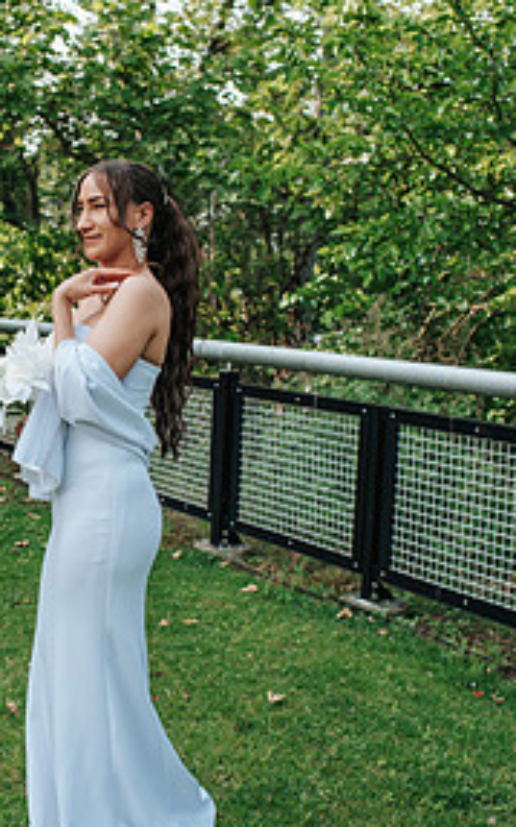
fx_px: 1262
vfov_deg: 36.3
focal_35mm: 56
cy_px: 406
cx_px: 95
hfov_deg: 22.8
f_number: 3.5
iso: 100
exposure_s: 1/500
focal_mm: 35
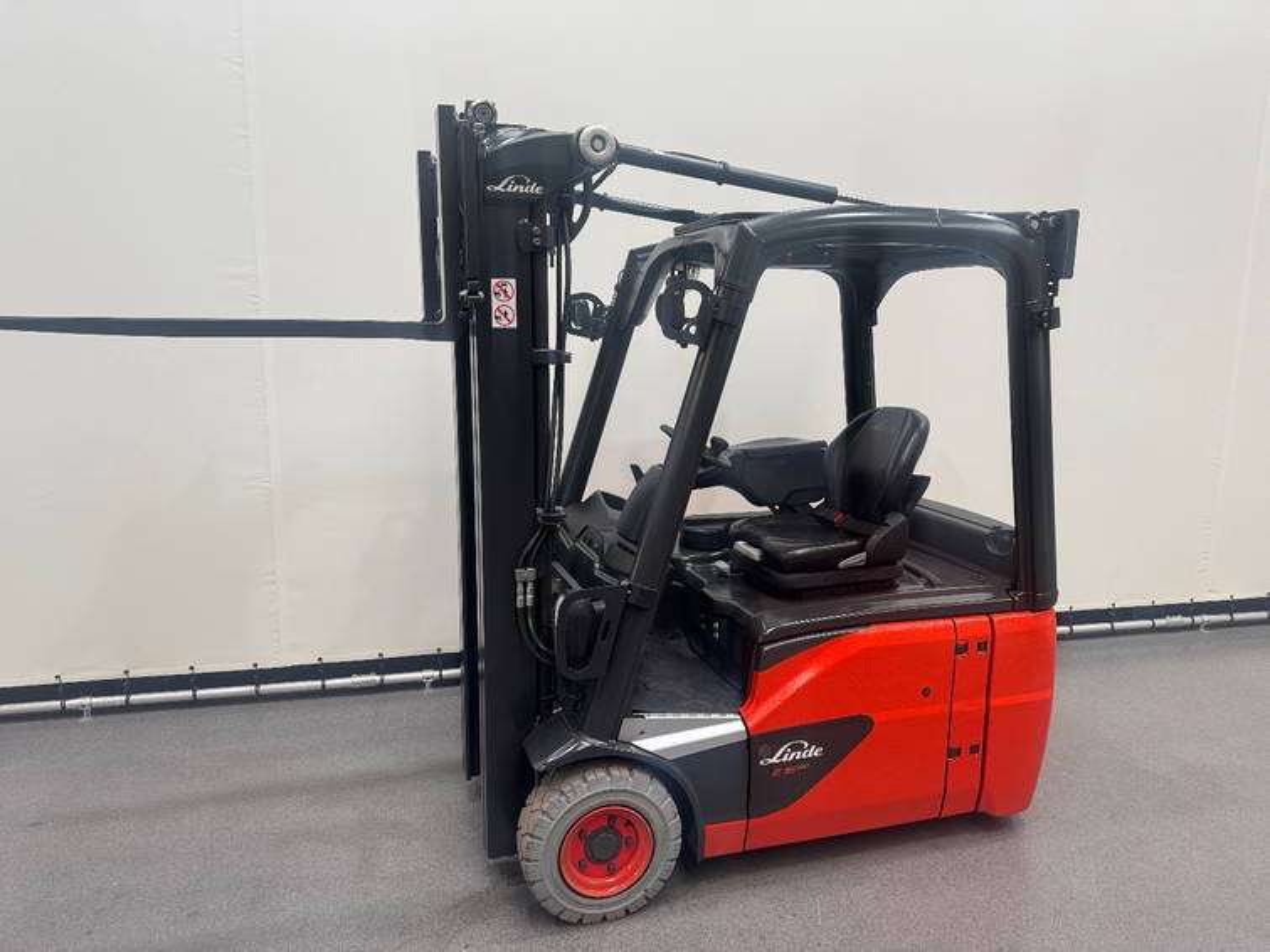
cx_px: 635
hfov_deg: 71.6
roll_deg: -0.9
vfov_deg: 56.8
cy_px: 476
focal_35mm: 24
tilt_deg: -10.3
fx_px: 880
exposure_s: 1/121
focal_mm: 6.76
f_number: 1.78
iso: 125
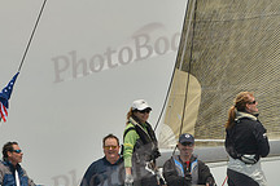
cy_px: 218
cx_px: 302
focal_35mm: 263
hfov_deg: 7.8
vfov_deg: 5.2
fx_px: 2045
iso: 280
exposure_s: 1/1250
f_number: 9
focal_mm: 98
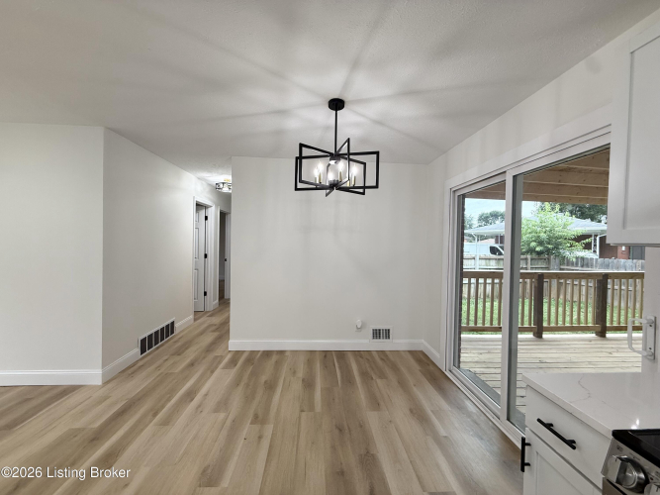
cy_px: 248
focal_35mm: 14
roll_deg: -1.6
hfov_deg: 102.1
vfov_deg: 85.7
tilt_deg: -2.5
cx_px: 330
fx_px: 267
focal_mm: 2.22
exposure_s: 1/120
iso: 100
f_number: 2.2
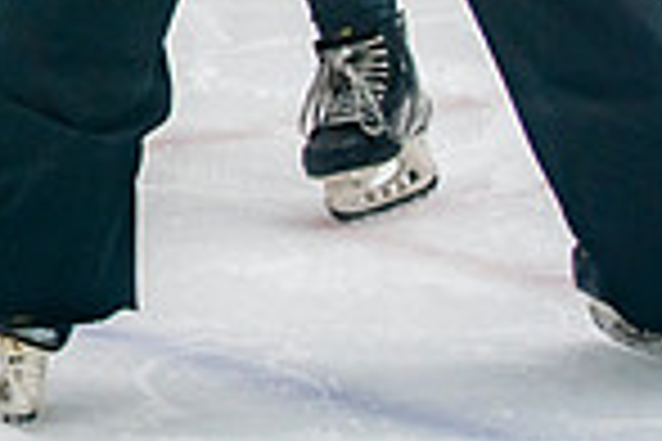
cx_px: -684
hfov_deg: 6.5
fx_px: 5627
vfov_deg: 4.4
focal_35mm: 306
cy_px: -450
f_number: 2.8
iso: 1600
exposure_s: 1/640
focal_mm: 70
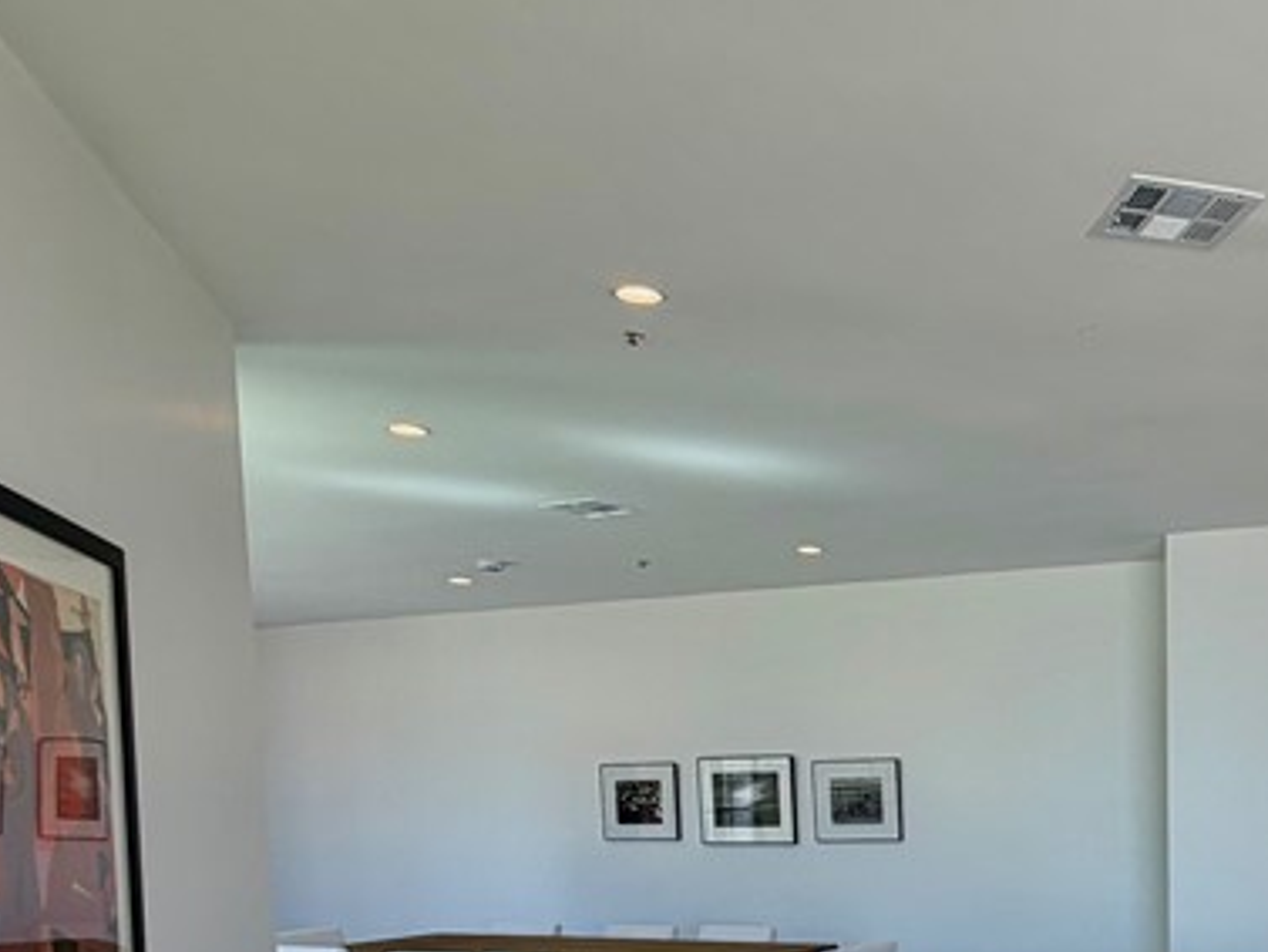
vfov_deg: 34.5
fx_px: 1392
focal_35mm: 38
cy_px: 942
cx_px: 1157
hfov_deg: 44.3
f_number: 2.2
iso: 32
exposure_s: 1/120
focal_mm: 2.22
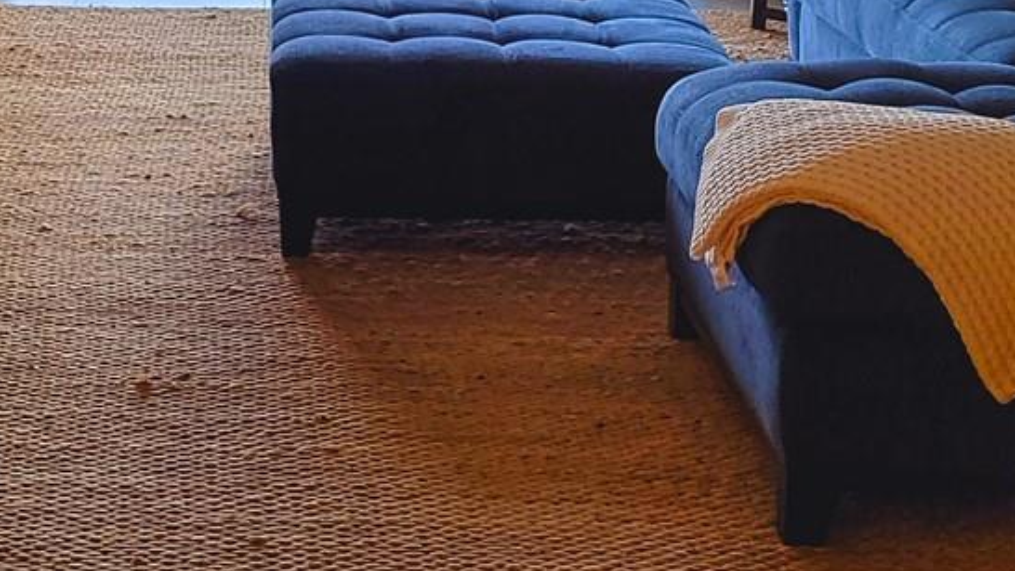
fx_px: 2234
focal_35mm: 83
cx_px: 249
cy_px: -149
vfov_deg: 14.0
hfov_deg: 25.3
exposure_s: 1/197
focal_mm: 5.4
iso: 40
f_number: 1.8
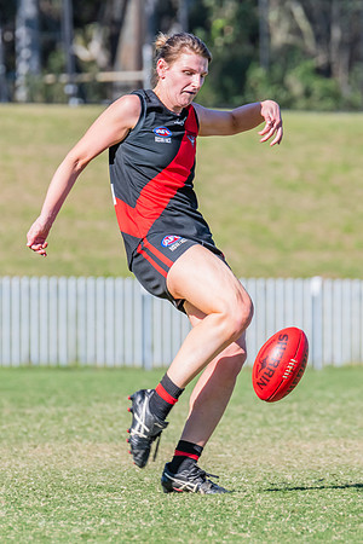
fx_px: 9760
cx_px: 281
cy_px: 276
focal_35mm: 645
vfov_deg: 3.2
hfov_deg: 2.1
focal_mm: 420
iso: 800
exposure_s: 1/1250
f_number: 10
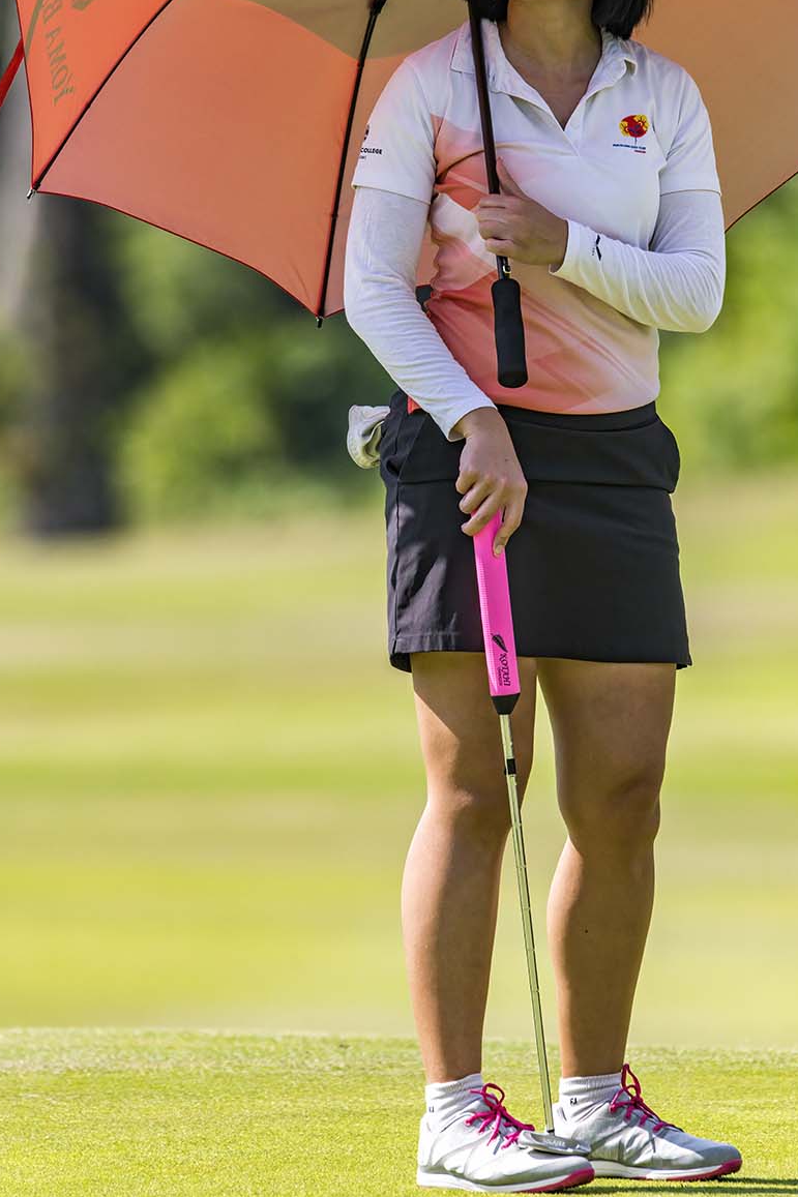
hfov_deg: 1.7
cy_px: 454
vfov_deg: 2.5
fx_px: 26905
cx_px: 480
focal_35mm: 809
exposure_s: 1/2500
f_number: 8
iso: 1100
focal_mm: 650
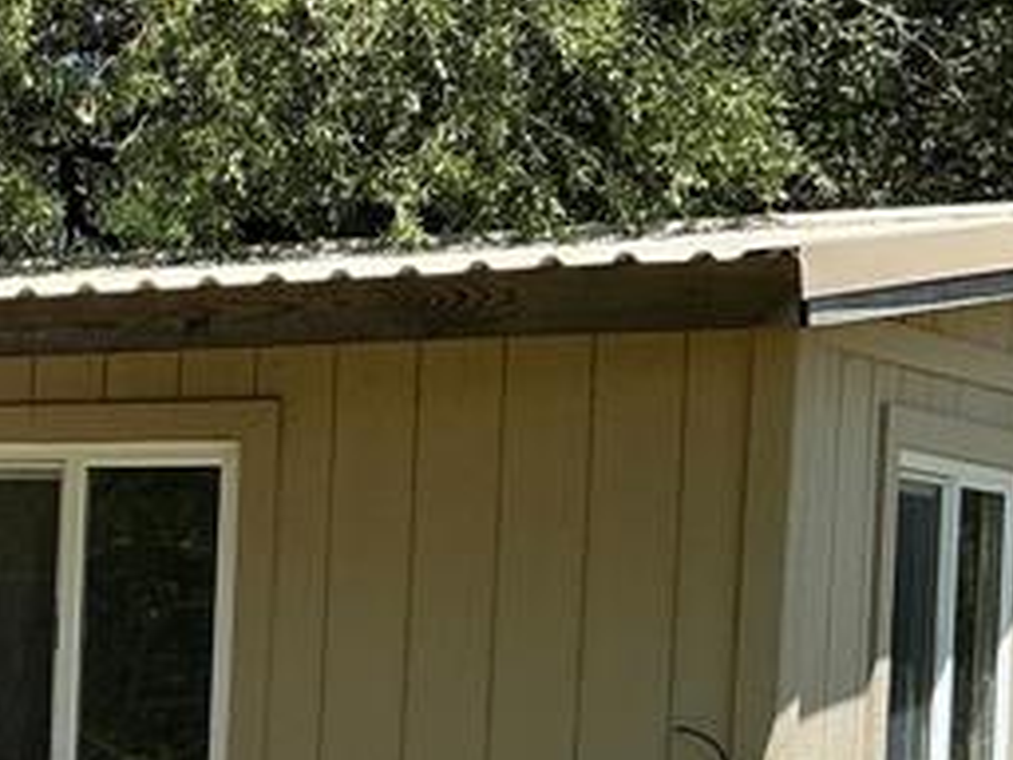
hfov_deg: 16.4
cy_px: 744
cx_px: -392
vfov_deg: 13.1
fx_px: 3278
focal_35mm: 112
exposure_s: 1/1144
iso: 25
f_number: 1.8
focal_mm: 3
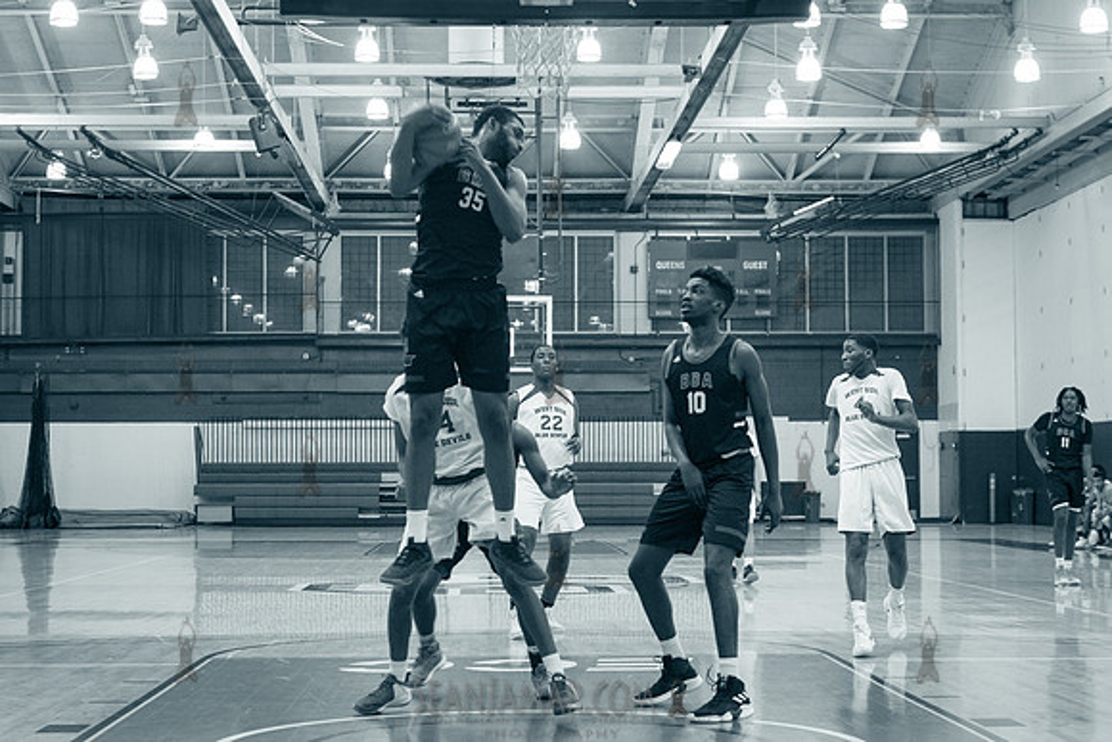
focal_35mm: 67
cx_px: 556
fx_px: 2080
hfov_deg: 29.9
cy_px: 371
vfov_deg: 20.2
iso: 4000
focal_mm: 66
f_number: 5
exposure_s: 1/250
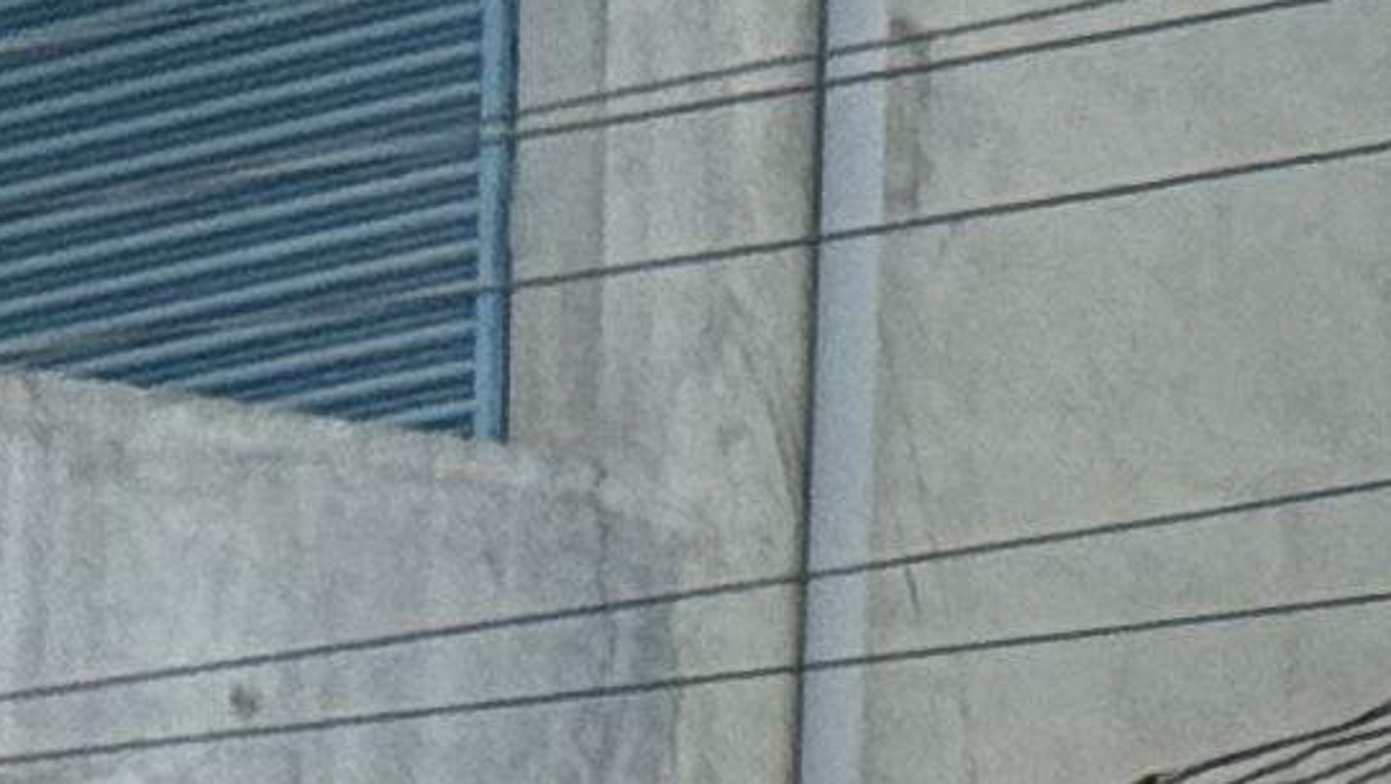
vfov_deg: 3.1
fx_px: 14317
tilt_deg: +2.8
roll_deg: -0.4
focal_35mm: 388
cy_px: 2057
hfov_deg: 5.3
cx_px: 3919
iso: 200
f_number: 1.78
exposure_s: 1/100
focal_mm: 6.76
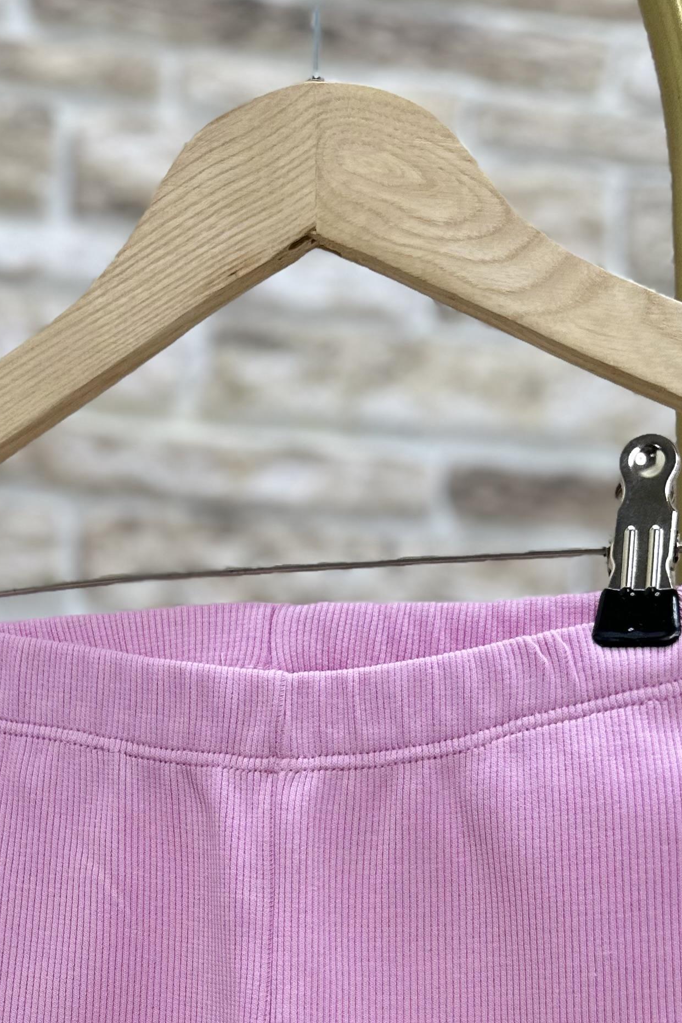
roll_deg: -0.1
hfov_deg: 24.9
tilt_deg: -1.2
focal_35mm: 54
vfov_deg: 33.1
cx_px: 224
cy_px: 1077
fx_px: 1534
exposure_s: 1/100
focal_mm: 6.86
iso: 80
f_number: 1.78
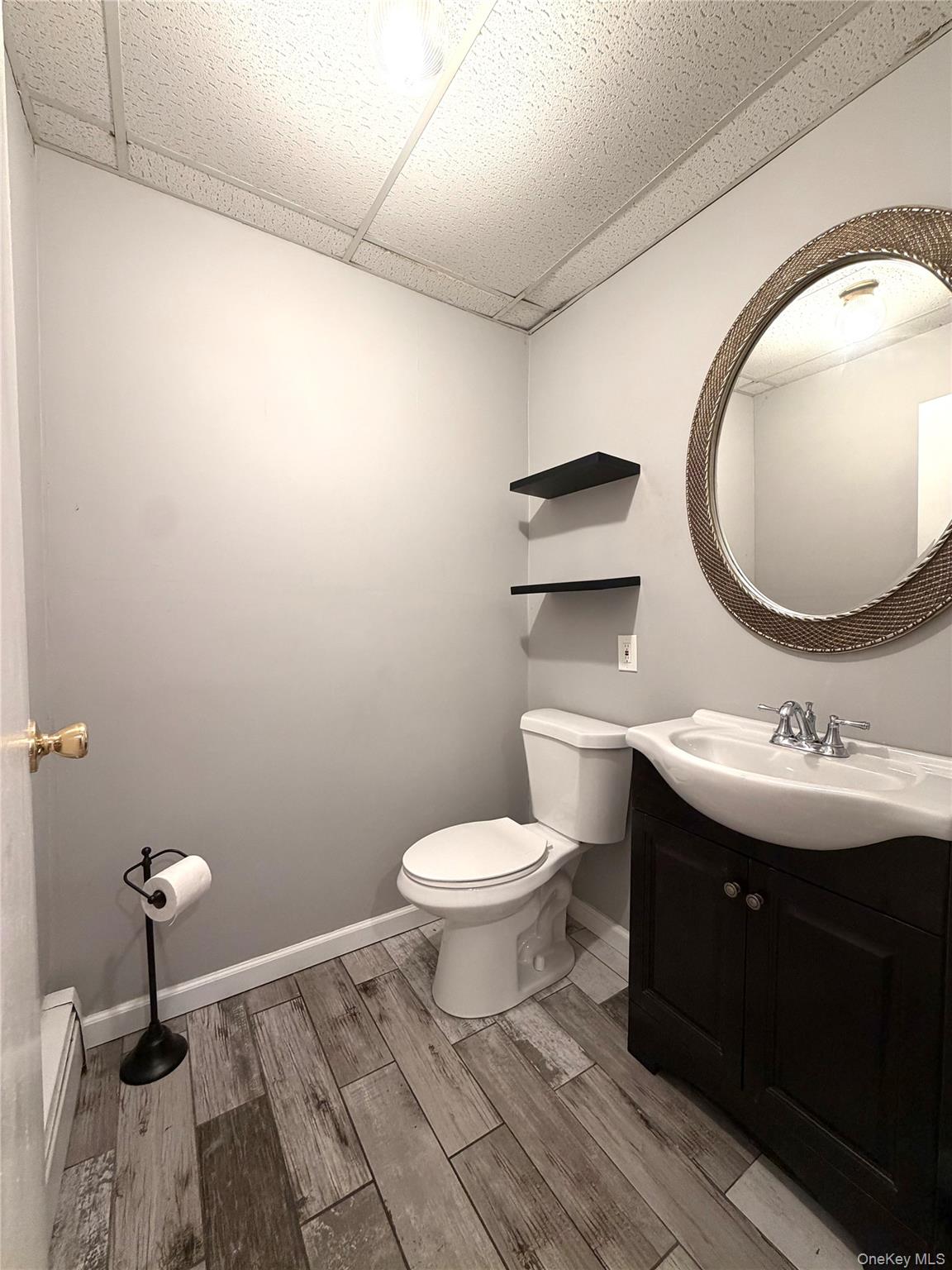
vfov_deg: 102.1
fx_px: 513
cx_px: 476
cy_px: 635
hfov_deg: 85.7
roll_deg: -0.3
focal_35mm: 14
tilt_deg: -2.1
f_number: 2.2
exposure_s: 1/60
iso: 250
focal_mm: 2.22
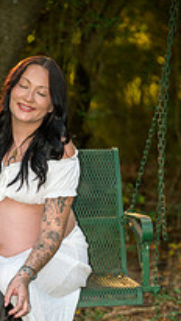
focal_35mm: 240
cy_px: 270
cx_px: 20
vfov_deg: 9.0
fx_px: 2046
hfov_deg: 5.1
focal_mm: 105
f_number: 3.3
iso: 200
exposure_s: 1/60
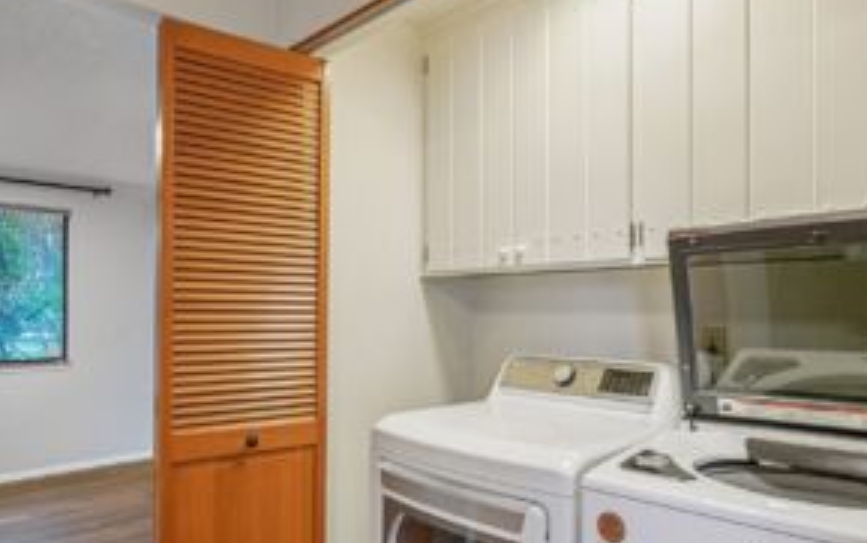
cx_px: 453
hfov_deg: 74.7
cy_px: 316
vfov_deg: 50.9
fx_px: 567
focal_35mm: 24
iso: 400
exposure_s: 1/15
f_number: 8
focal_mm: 17
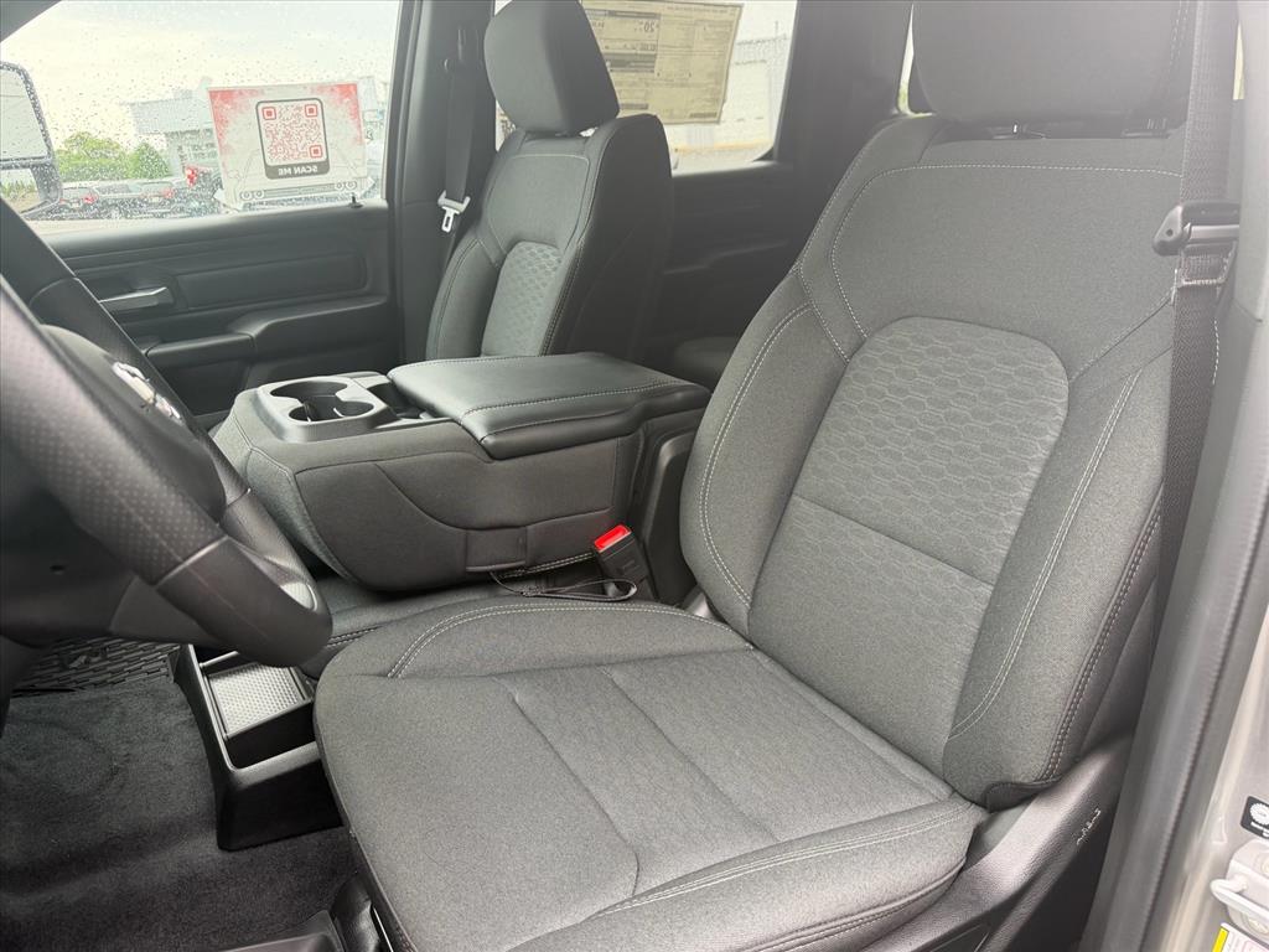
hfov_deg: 71.6
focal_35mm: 24
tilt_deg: -19.7
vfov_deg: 56.8
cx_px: 634
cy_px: 476
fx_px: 880
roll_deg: +5.0
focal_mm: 6.76
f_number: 1.78
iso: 160
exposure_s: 1/224
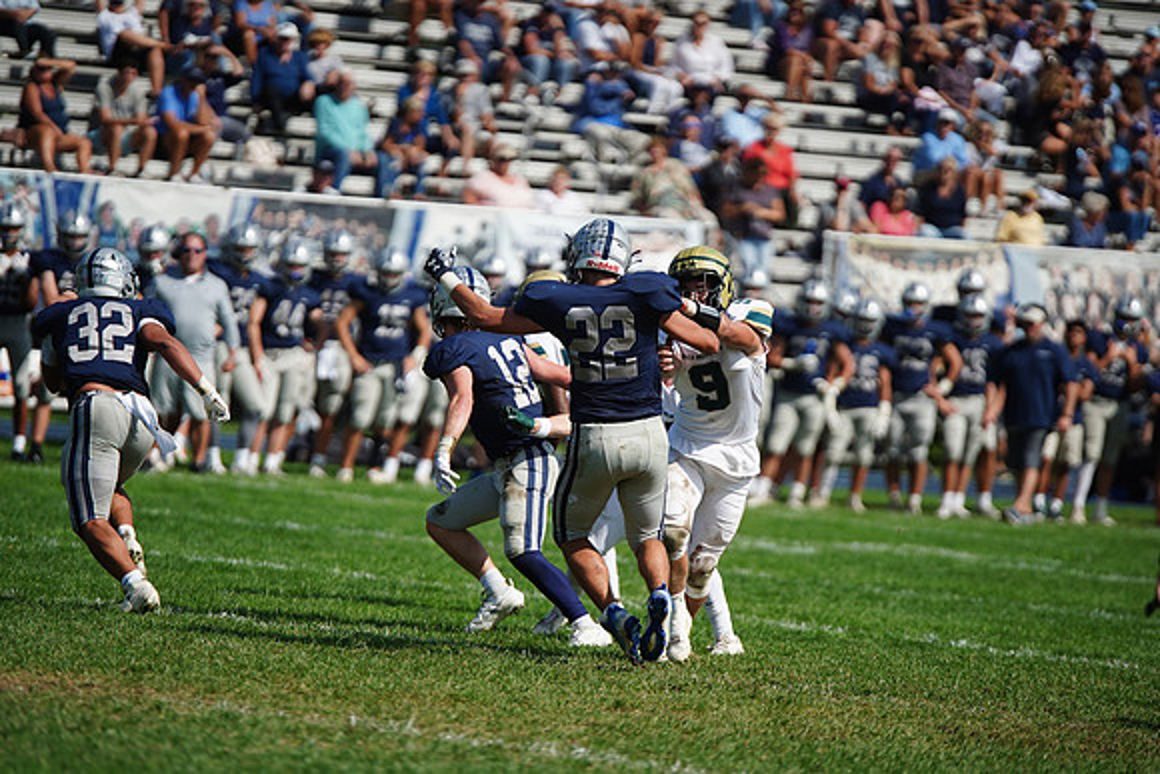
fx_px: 8831
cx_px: 580
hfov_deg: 7.5
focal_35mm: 274
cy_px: 387
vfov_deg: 5.0
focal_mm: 274
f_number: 2.8
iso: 400
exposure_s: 1/6400
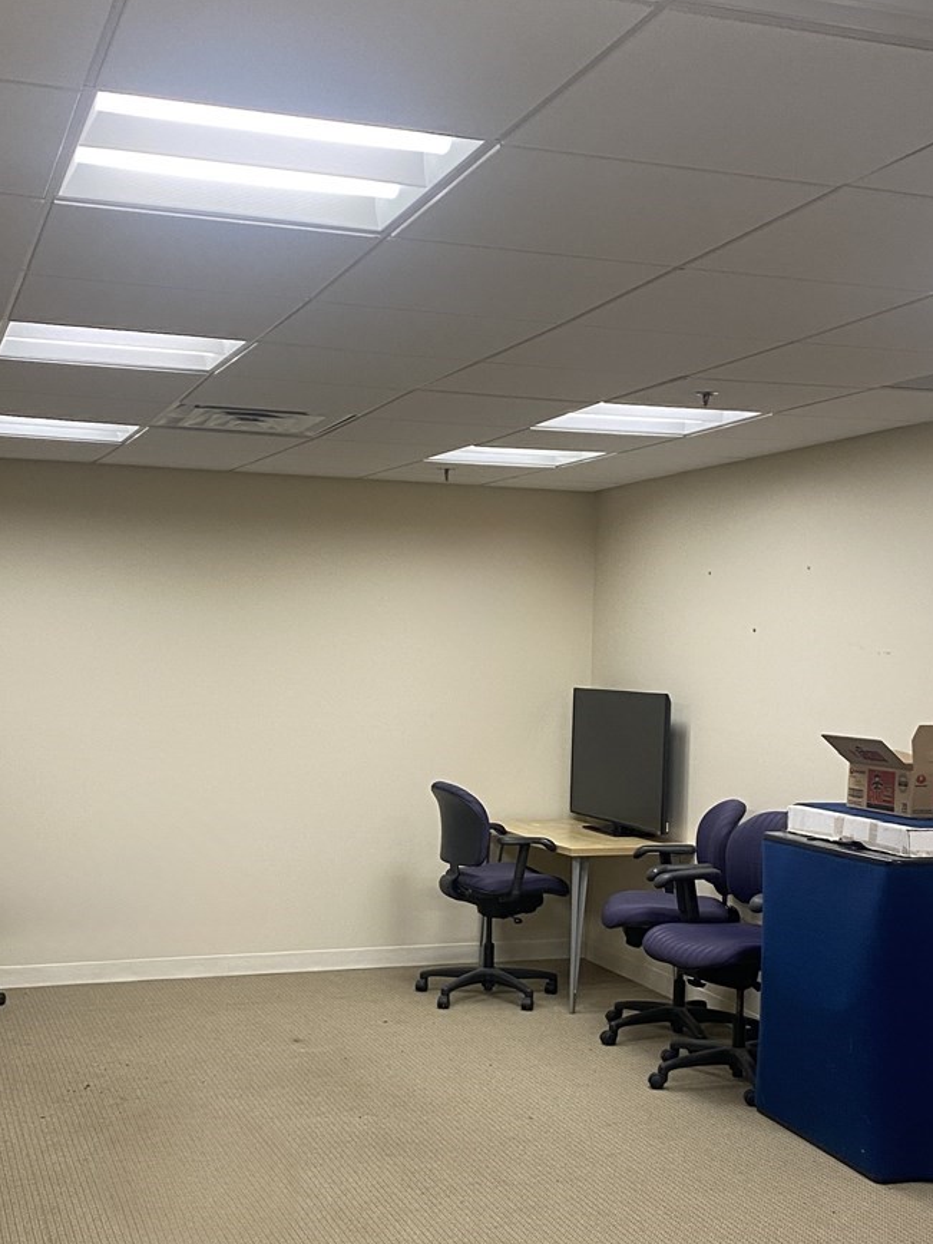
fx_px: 1653
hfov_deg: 31.5
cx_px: 482
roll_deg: -1.2
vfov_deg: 40.5
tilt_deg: -5.7
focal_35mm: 46
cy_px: 863
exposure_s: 1/60
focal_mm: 4.25
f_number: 1.8
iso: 100
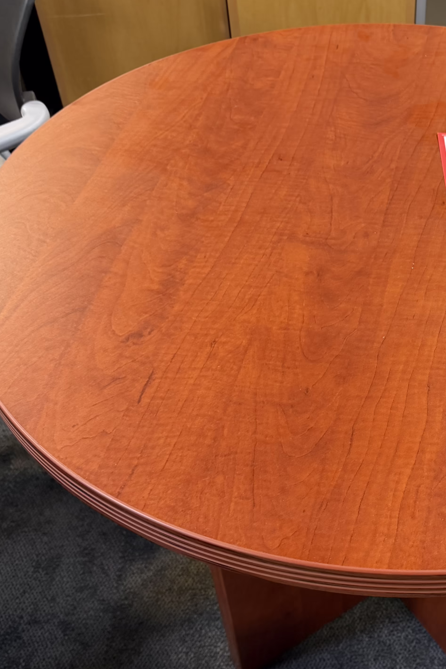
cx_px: 414
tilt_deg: -49.6
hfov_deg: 28.5
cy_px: 413
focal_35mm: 45
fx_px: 836
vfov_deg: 43.3
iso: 160
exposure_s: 1/60
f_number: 1.78
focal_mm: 6.76
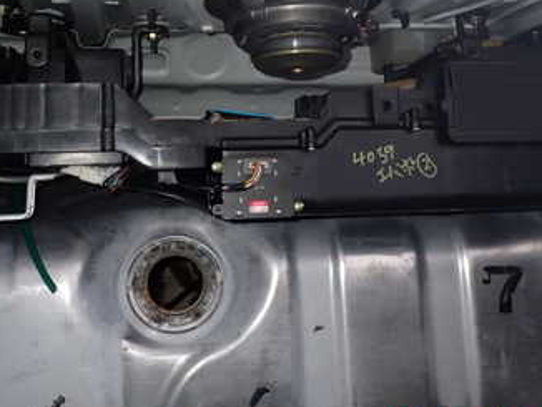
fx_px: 721
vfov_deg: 30.7
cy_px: 75
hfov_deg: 41.2
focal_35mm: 46
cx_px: 271
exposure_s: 1/30
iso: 200
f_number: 5.6
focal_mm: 4.5
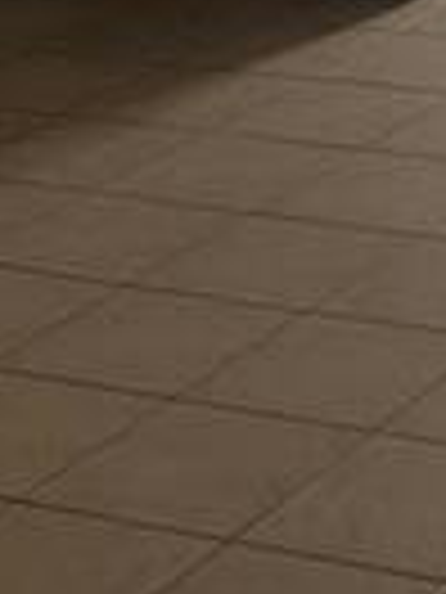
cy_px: -324
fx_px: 2594
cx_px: 897
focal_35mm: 151
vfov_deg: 12.4
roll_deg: +1.4
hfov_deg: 9.2
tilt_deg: -8.9
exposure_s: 1/120
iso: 125
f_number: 1.6
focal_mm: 5.96
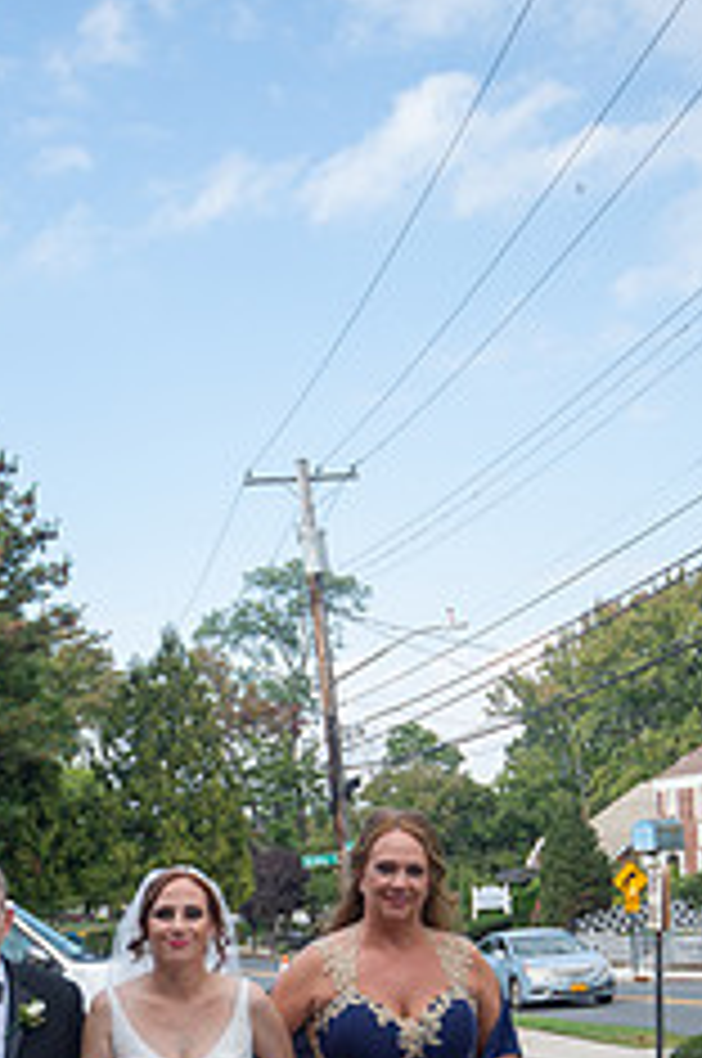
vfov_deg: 29.3
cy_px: 878
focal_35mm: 67
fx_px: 1965
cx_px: 209
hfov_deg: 20.2
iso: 400
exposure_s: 1/1250
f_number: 4
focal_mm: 35
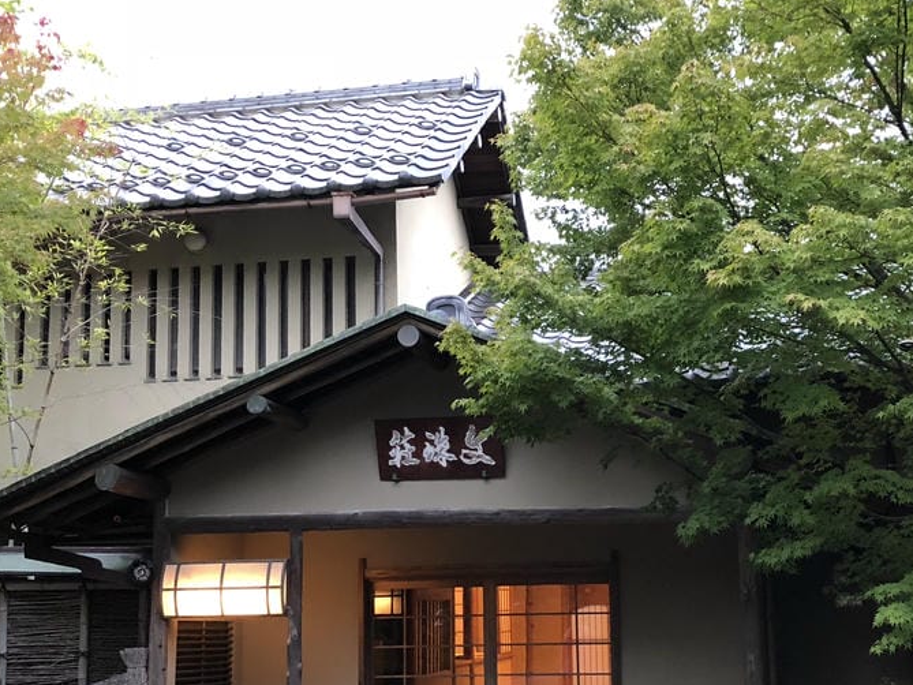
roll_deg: +0.4
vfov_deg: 27.9
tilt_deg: +6.9
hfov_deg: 36.7
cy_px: 430
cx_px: 531
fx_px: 1372
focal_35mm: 52
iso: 80
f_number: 1.8
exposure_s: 1/15
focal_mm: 3.99
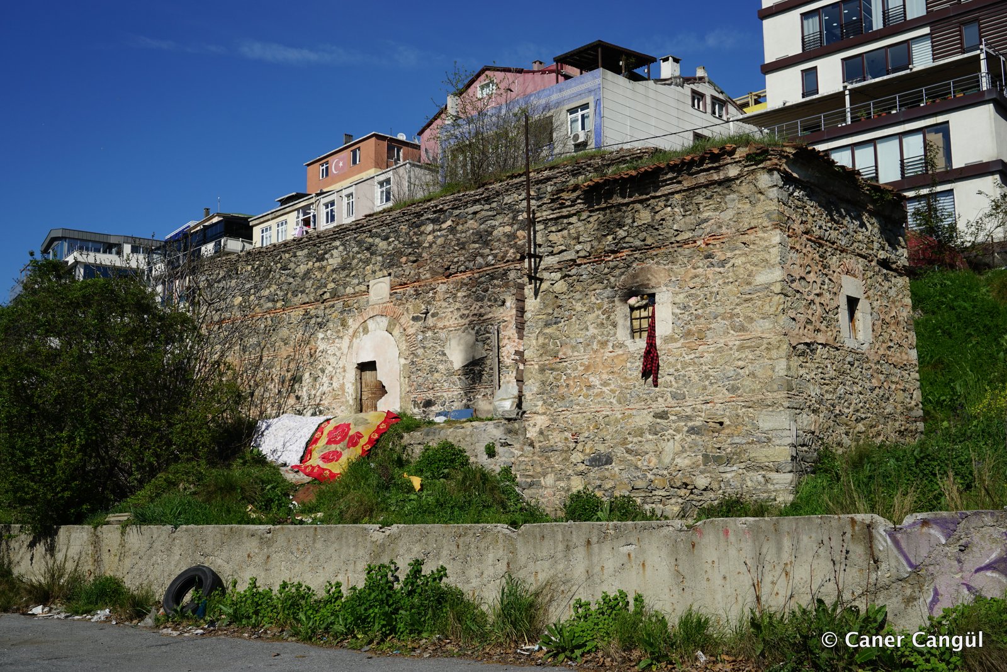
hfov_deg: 53.1
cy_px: 336
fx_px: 1007
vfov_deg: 36.9
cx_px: 504
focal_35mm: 36
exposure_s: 1/500
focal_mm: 36
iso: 100
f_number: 8
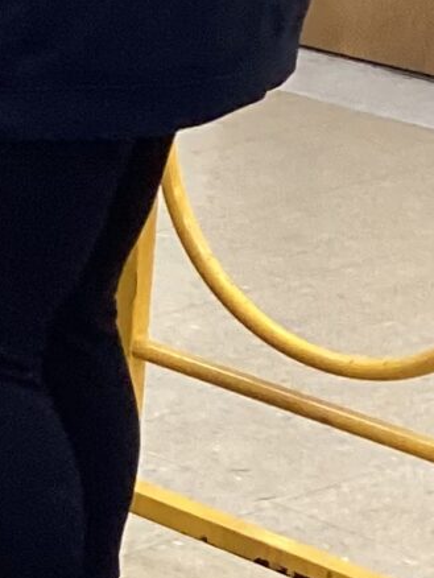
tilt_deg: -16.1
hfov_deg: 7.7
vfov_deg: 10.9
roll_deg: -1.9
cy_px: 123
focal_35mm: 181
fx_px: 3023
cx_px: -558
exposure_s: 1/50
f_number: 2.4
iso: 160
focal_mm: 3.3
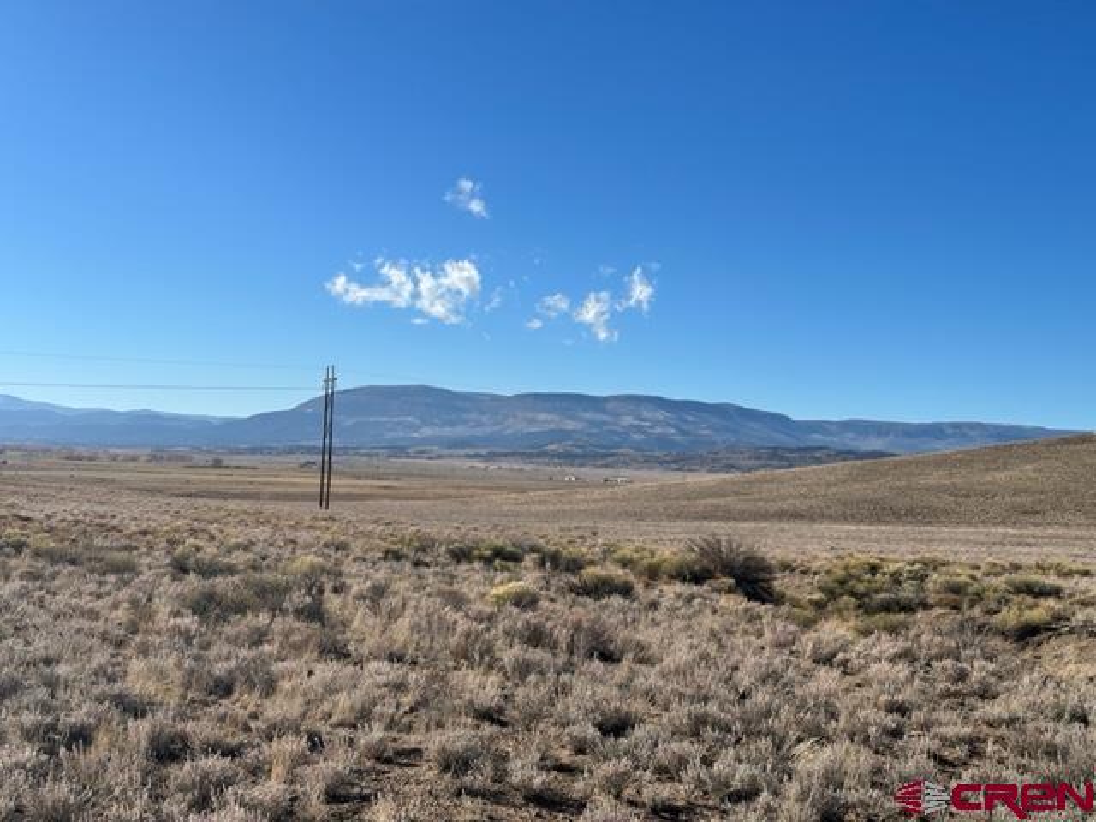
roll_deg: -2.3
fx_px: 1520
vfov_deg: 30.3
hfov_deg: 39.7
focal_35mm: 48
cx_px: 548
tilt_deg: +3.0
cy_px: 411
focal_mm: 6.86
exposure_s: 1/5882
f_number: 1.78
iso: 64
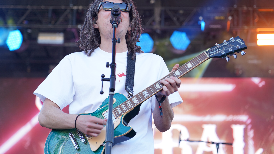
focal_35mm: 111
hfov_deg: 19.3
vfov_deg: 10.9
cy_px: 69
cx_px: 136
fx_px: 806
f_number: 4
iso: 200
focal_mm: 105
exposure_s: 1/125
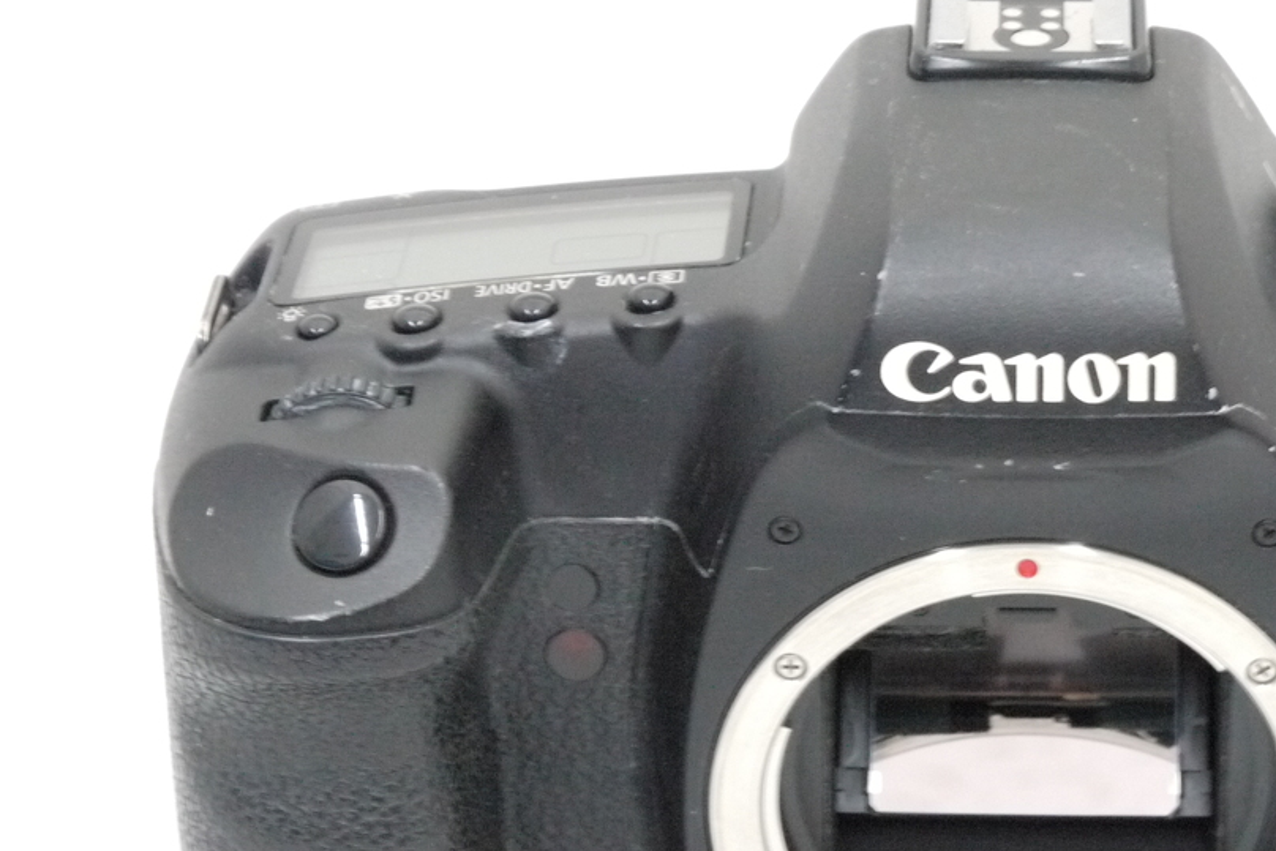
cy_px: 597
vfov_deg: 9.9
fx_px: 4927
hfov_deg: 14.7
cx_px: 891
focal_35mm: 139
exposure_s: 1/10
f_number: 14
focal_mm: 45
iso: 1600
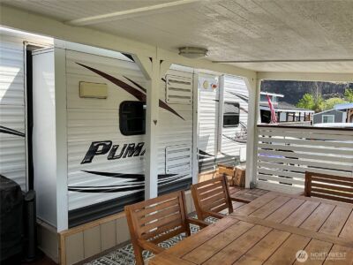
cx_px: 176
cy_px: 132
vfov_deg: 48.2
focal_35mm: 29
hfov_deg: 61.7
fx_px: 296
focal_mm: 3
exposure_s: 1/606
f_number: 1.8
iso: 25
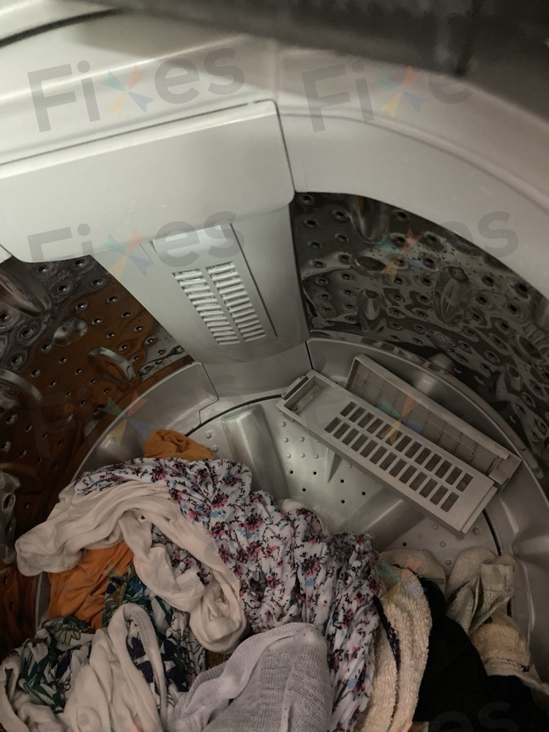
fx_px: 592
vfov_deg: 63.4
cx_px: 274
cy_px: 366
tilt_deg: -66.6
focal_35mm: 28
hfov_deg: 49.7
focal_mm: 3.99
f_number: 1.8
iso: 640
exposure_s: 1/20
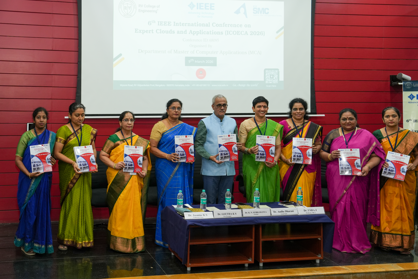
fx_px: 488
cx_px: 209
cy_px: 140
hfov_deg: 46.4
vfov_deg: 31.9
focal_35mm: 42
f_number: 4
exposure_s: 1/125
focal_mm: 42
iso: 1000
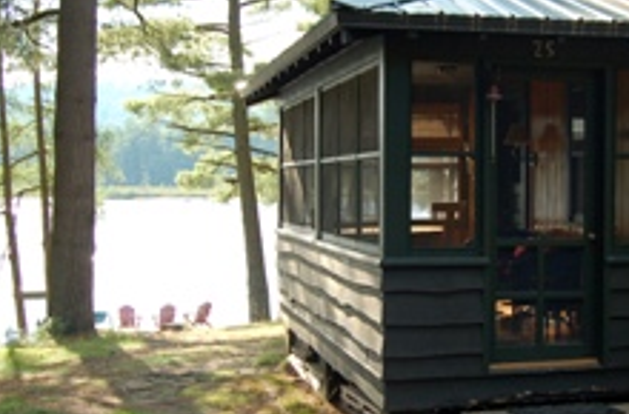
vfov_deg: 21.1
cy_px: 206
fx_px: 1114
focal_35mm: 64
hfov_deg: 31.1
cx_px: 449
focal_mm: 22
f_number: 5.6
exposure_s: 1/125
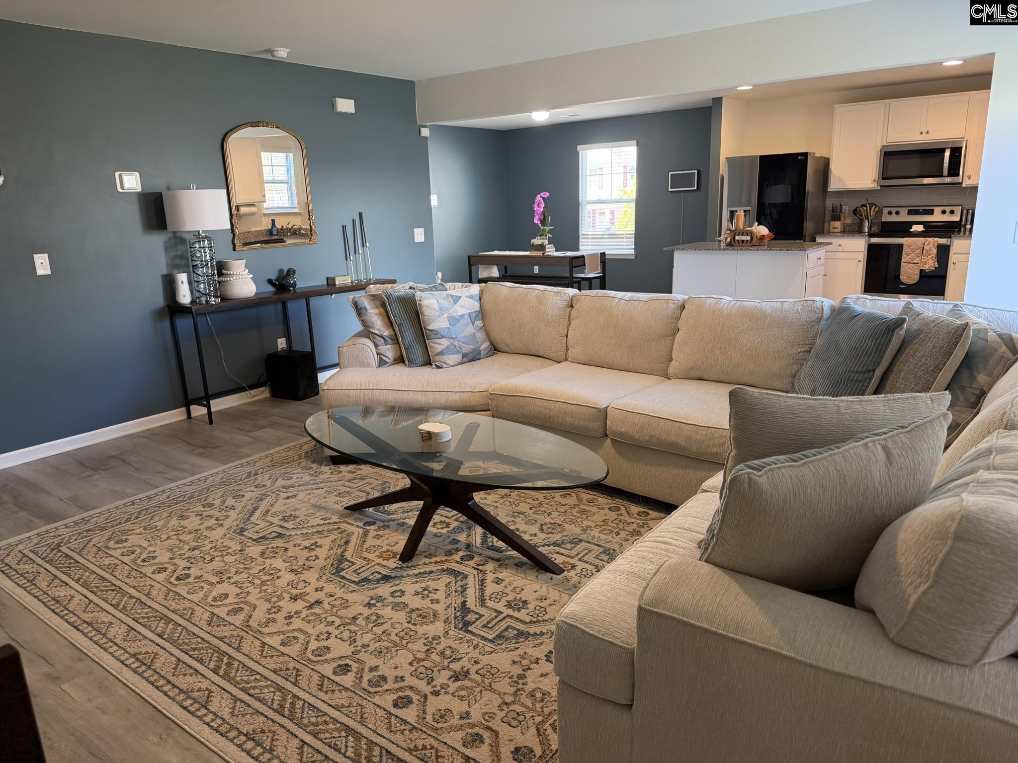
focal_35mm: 24
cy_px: 382
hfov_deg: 71.6
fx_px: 706
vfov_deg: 56.8
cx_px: 509
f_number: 1.78
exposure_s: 1/60
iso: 250
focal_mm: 6.76
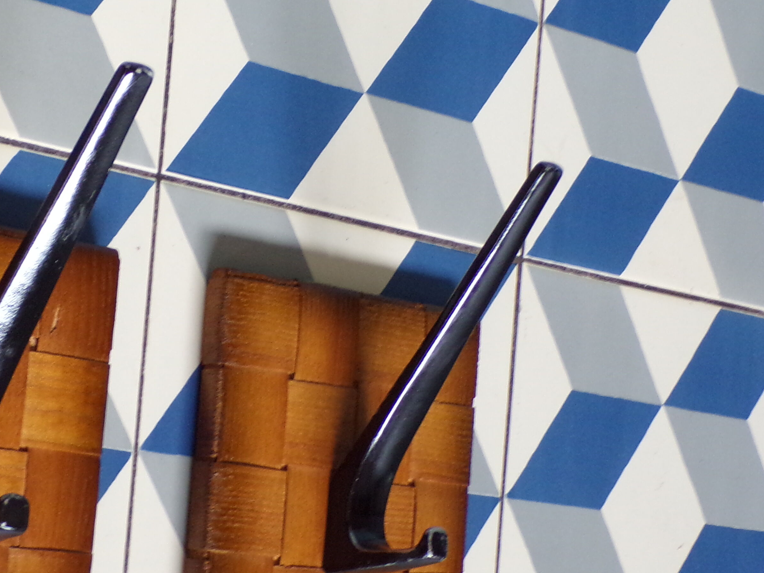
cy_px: 384
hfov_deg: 20.6
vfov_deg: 15.7
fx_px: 2075
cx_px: 164
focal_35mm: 94
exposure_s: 1/28
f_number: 3.5
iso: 200
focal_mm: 8.7
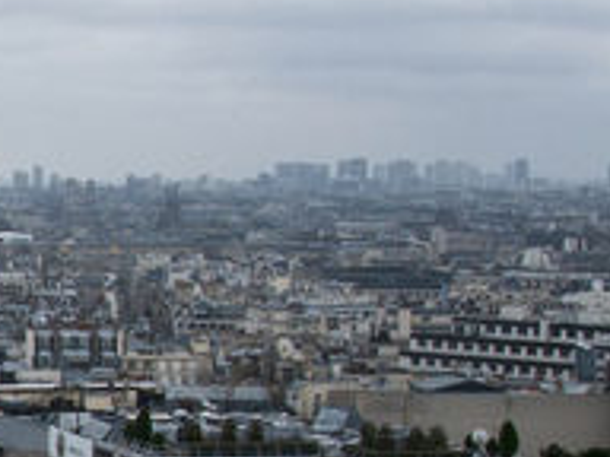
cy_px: 541
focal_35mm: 135
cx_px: -575
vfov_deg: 10.8
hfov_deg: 12.9
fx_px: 2379
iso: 500
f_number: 11
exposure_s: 1/800
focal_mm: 20
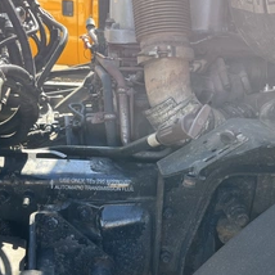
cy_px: 157
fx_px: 386
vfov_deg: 39.1
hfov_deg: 39.0
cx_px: 166
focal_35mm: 43
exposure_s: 1/309
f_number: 1.6
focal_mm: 5.1
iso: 50
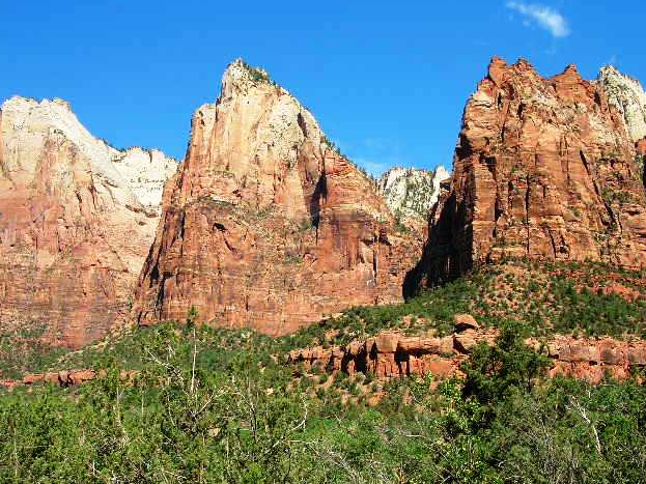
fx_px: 690
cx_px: 324
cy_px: 246
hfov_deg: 50.1
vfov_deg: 38.7
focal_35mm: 37
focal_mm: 6
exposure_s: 1/455
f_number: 3.7
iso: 50
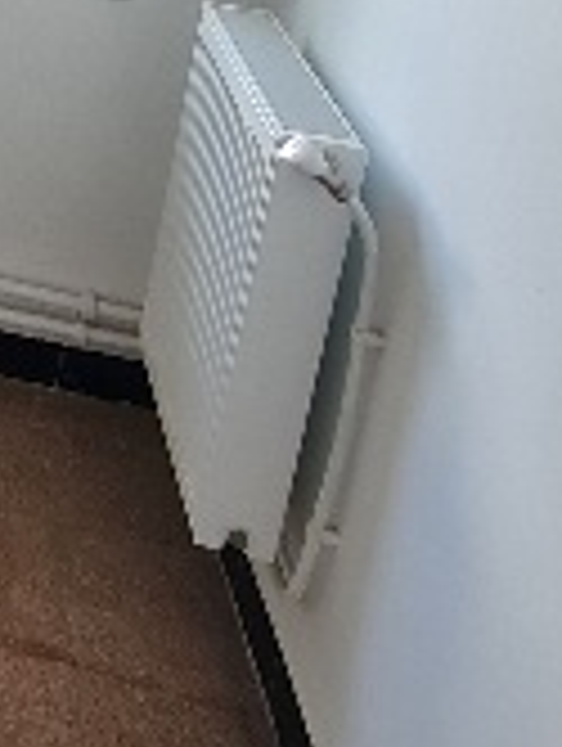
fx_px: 1360
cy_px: -238
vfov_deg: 26.0
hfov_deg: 16.3
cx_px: -638
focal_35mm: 63
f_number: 2.2
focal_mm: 2.2
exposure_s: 1/50
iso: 125
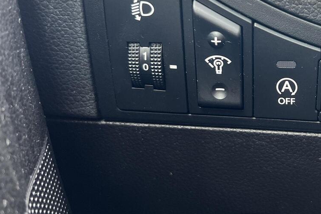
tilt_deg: -8.7
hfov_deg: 36.0
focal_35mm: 52
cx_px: 286
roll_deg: +0.3
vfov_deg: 25.8
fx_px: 464
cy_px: 72
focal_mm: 5.7
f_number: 1.5
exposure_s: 1/60
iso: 200
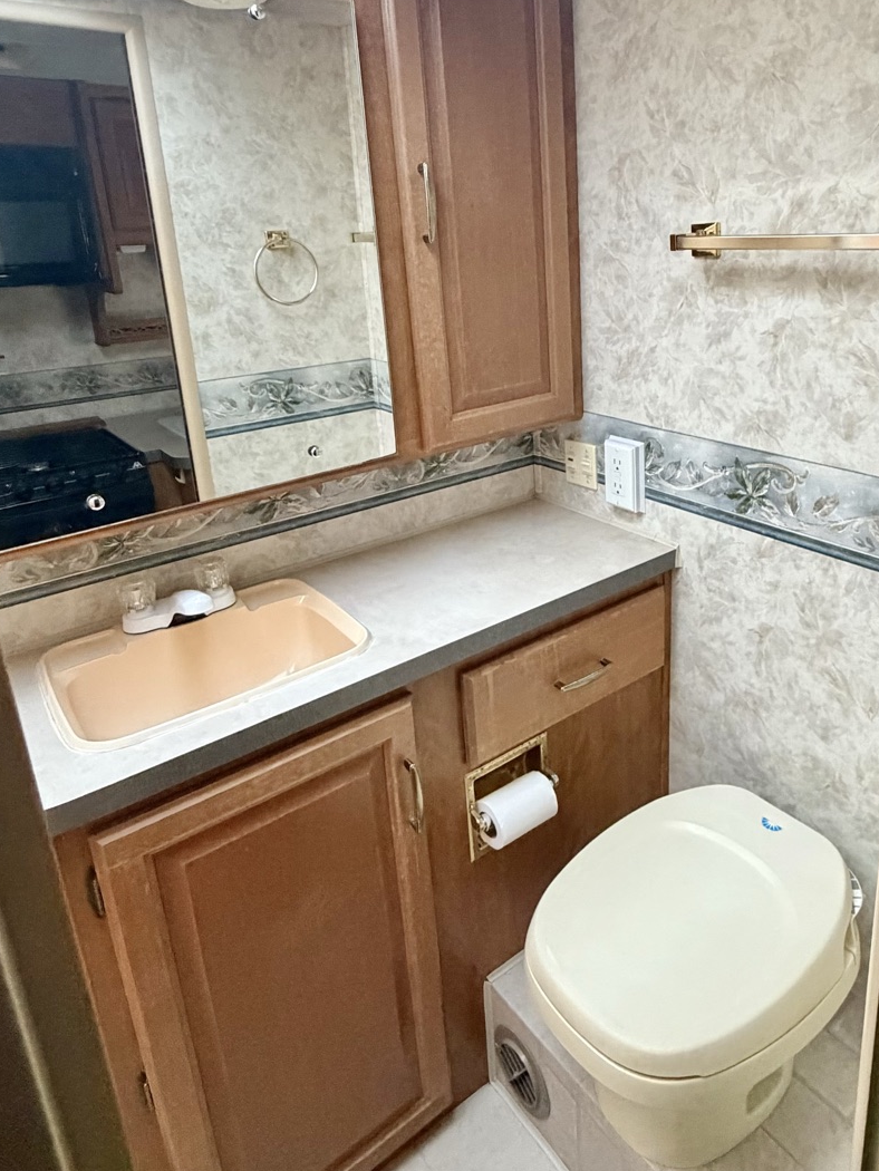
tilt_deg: -17.3
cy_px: 465
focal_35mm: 24
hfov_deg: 56.0
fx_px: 812
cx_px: 560
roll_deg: -1.0
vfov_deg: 70.8
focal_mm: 2.22
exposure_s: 1/60
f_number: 2.2
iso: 640
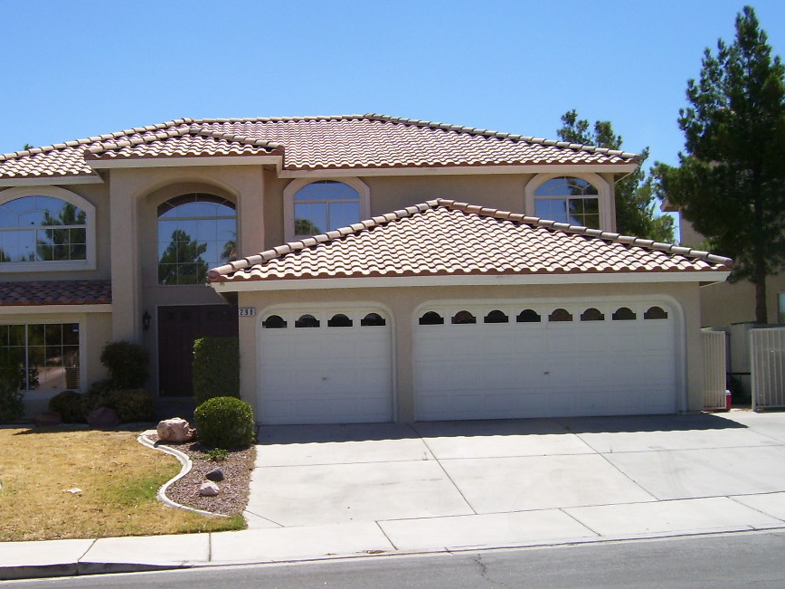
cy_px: 320
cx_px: 258
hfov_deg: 39.9
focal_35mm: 47
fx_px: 1066
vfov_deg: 30.9
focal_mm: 5.6
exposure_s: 1/500
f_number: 4.8
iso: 80
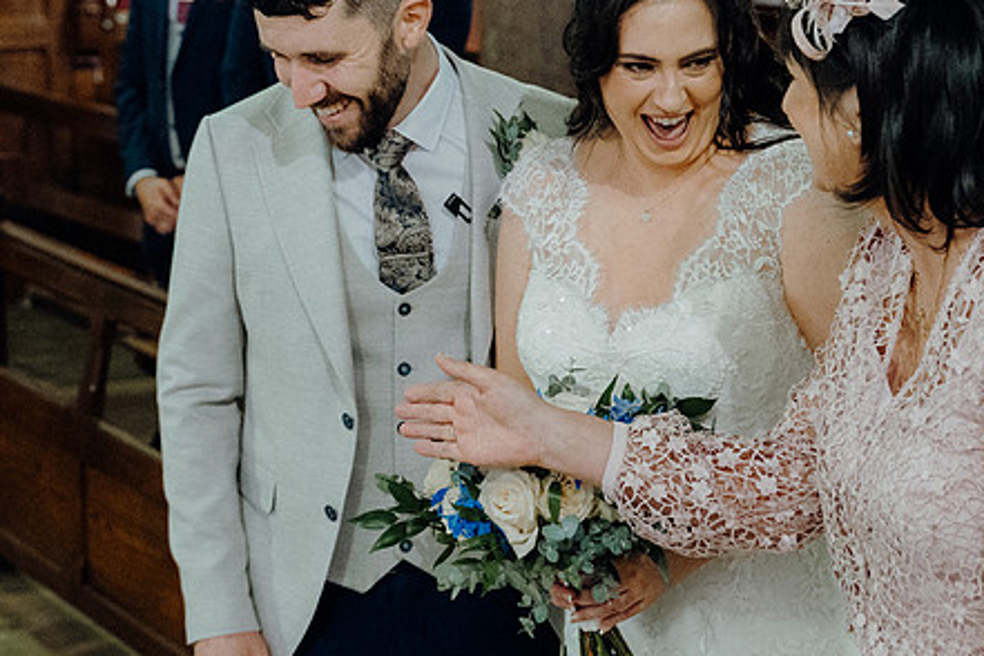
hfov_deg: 22.1
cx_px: 576
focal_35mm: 92
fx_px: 2514
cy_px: 231
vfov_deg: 14.8
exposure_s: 1/200
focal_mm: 47
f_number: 3.5
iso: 5000
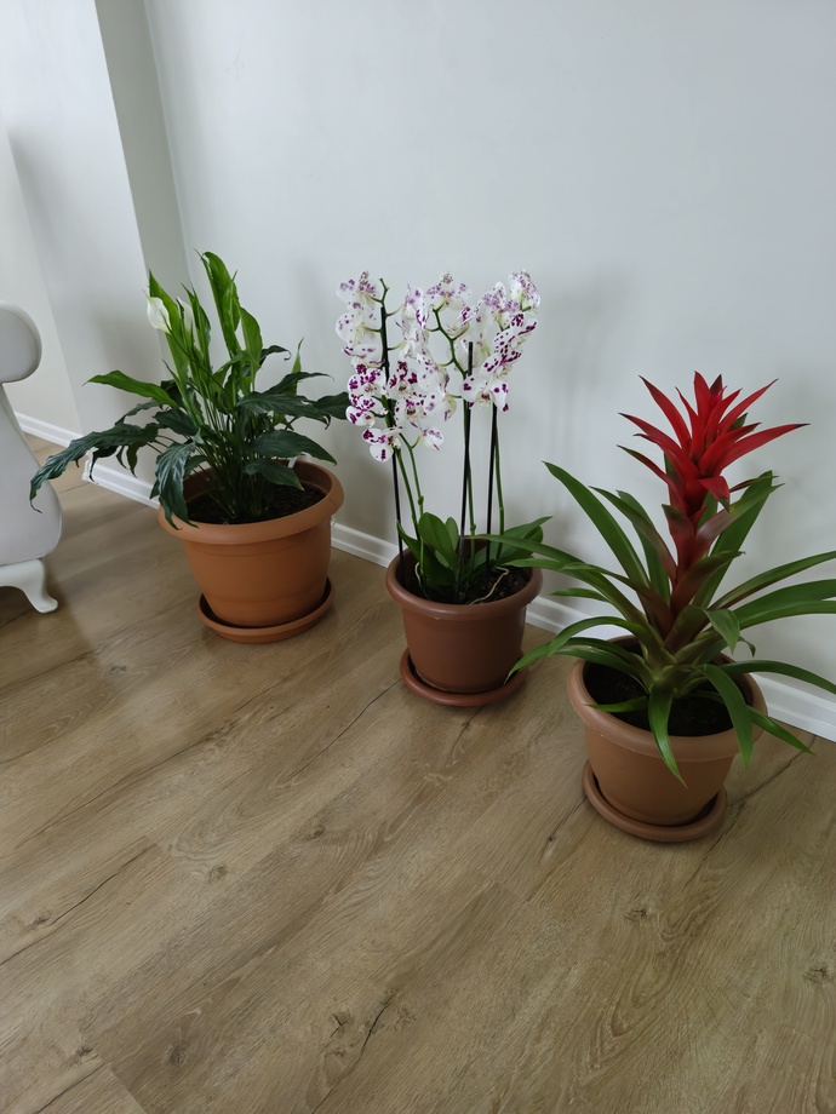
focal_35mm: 23
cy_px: 557
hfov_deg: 58.9
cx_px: 418
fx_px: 741
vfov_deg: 73.9
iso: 500
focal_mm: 5.54
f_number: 1.8
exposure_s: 1/33
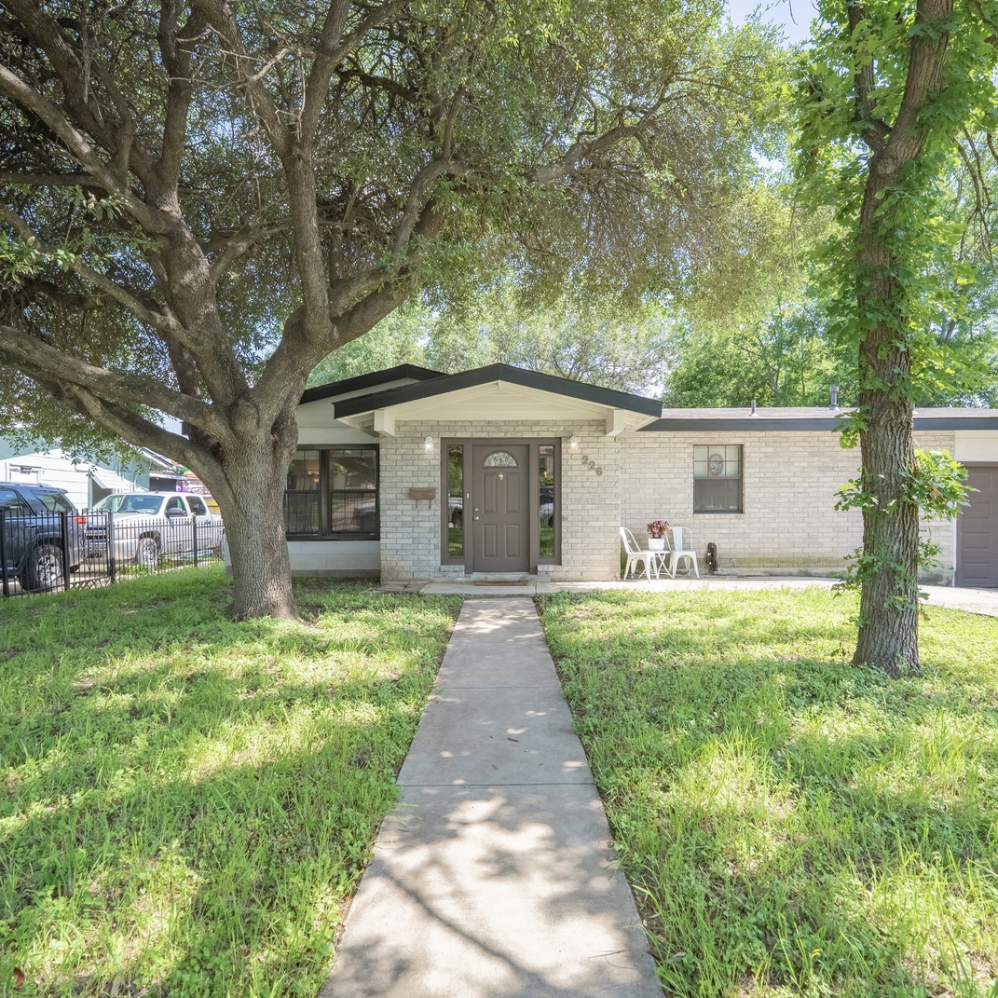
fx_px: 587
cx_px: 518
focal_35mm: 18
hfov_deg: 80.7
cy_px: 498
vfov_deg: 80.7
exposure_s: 1/4000
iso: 800
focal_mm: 14
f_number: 8
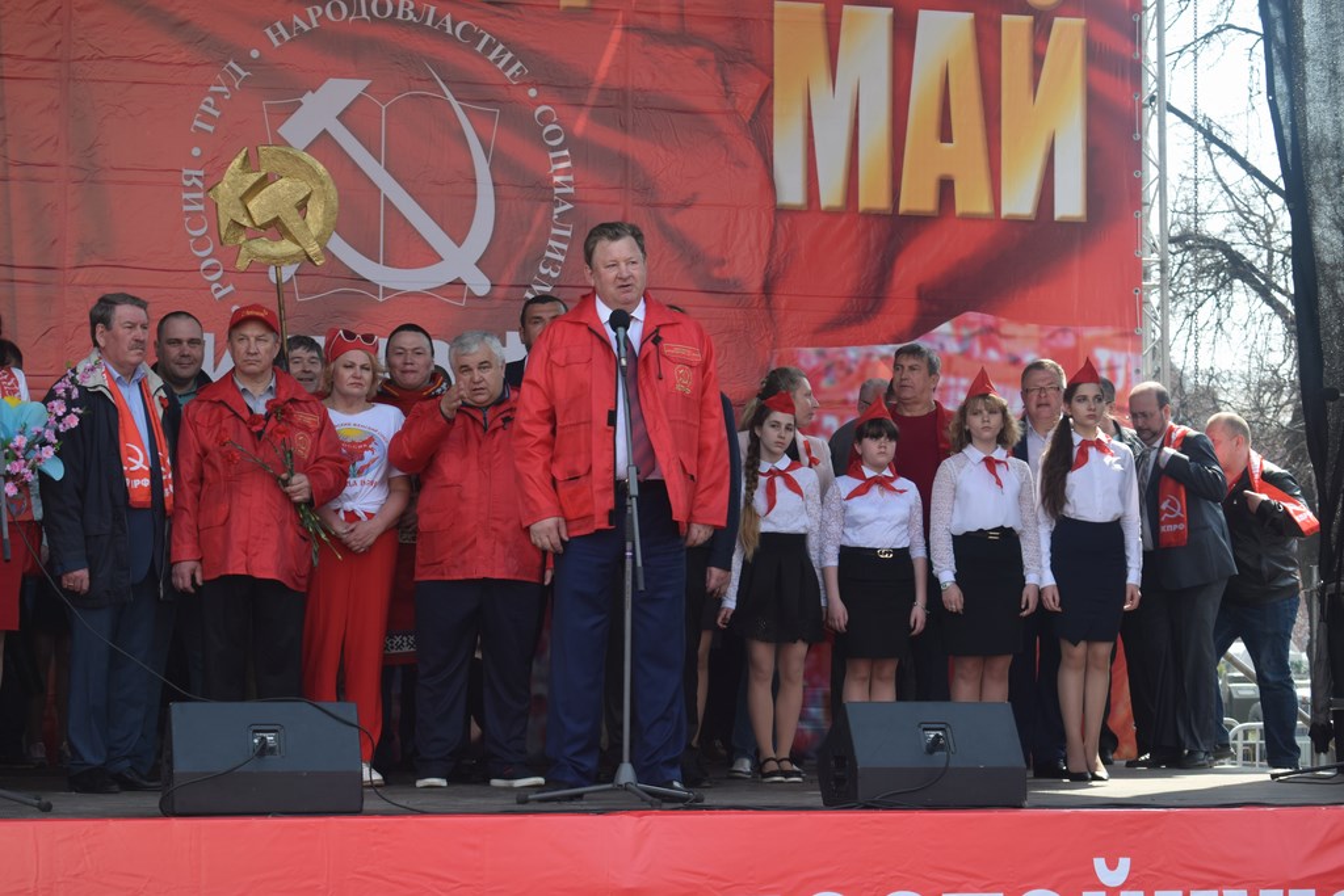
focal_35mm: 82
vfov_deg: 16.6
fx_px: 3080
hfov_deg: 24.6
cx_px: 672
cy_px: 448
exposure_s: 1/160
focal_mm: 55
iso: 100
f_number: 6.3
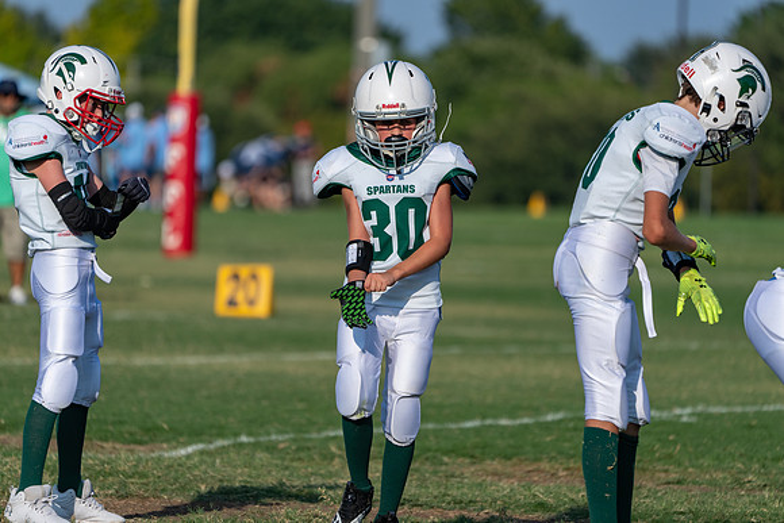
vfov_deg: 3.8
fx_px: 7929
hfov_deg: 5.7
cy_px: 262
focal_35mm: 364
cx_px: 392
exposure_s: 1/2000
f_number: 5.6
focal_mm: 364
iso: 250
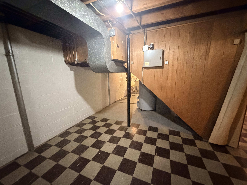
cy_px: 92
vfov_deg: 85.7
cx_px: 124
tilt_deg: -9.9
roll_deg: +1.9
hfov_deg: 102.1
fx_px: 100
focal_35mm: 14
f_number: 2.2
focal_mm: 2.22
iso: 1250
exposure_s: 1/40
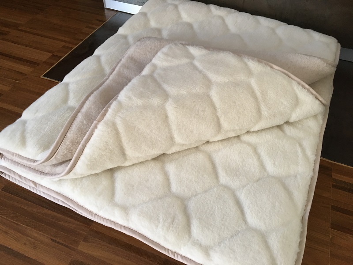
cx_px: 176
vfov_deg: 48.2
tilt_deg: -47.5
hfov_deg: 61.7
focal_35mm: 29
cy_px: 132
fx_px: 296
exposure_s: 1/33
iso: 125
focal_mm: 4.15
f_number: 2.2
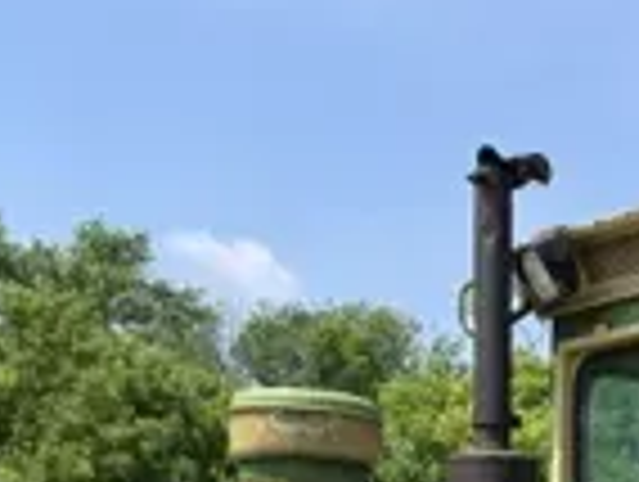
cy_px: 982
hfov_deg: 16.5
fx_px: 2163
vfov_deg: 11.4
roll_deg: +0.8
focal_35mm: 117
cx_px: 612
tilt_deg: -7.7
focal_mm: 5.7
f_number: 1.5
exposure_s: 1/2513
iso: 50
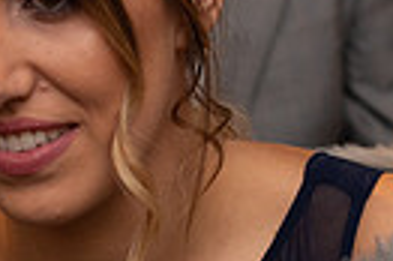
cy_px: 190
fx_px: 2562
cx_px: 160
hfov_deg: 8.8
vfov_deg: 5.8
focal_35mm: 235
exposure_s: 1/100
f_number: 2.5
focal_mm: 35
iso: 800
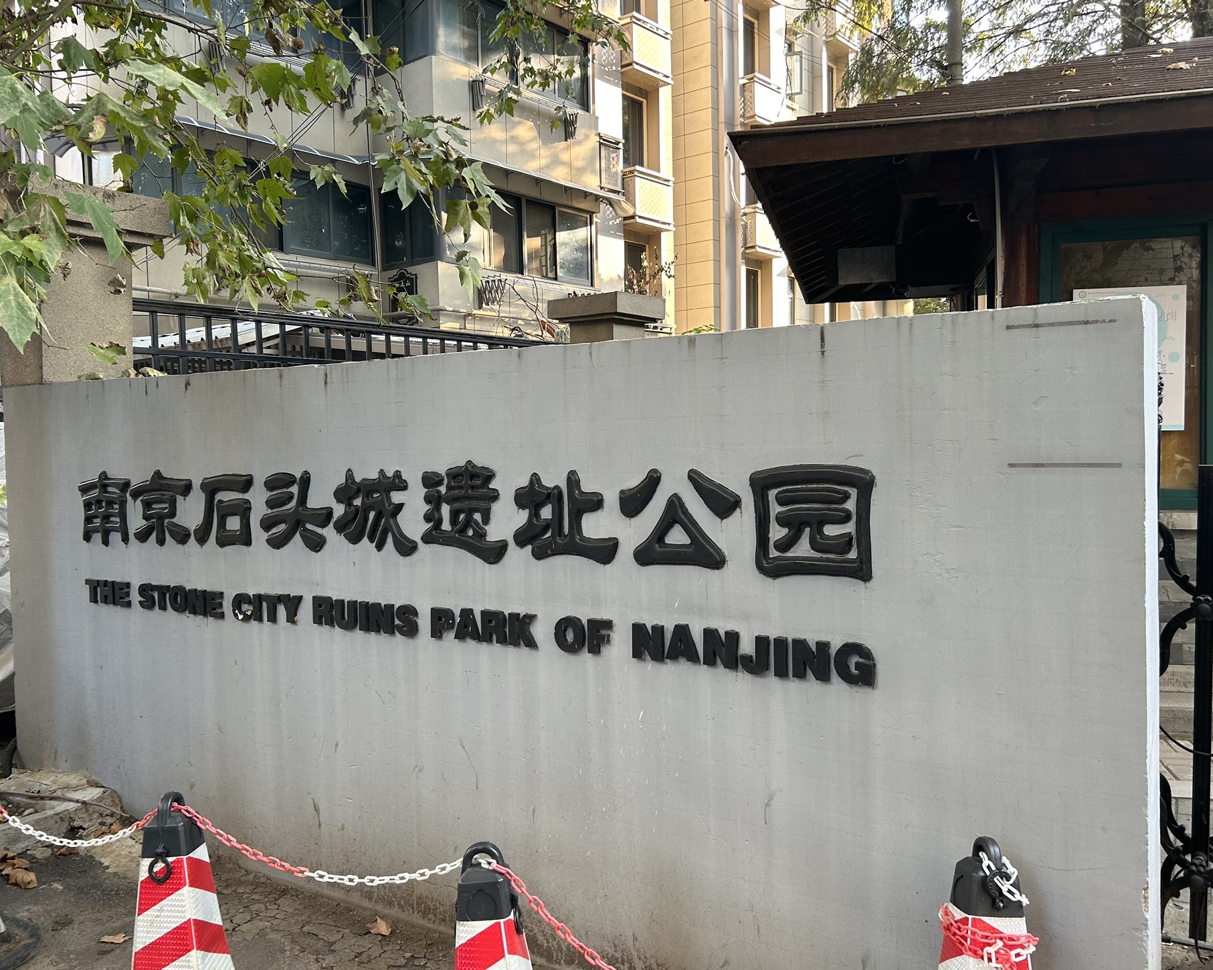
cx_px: 603
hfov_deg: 62.2
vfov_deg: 51.5
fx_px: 1005
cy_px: 471
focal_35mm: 28
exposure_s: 1/121
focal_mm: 5.7
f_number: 1.5
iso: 64
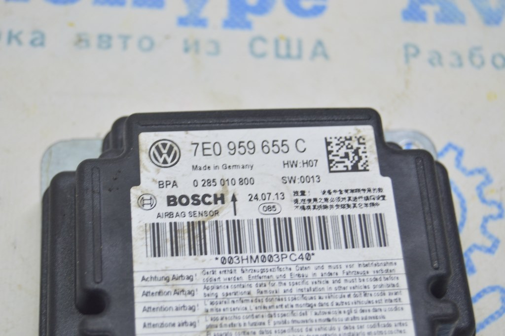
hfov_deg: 24.6
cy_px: 168
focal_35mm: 82
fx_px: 1156
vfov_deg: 16.5
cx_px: 252
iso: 400
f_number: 5.6
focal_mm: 55
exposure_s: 1/20
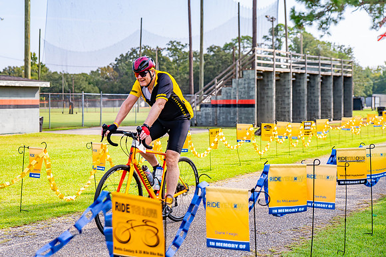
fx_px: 691
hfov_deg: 31.2
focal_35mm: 64
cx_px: 170
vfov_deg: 21.1
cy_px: 123
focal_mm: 55
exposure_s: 1/4000
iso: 500
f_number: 2.8
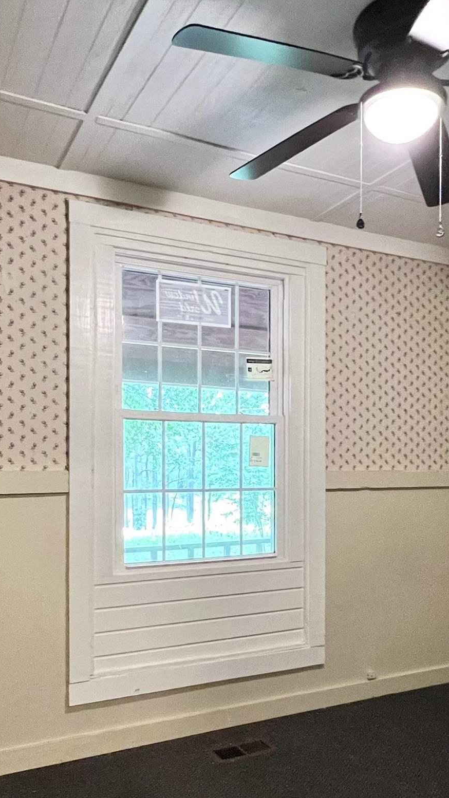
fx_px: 593
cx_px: 215
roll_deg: -0.1
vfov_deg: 67.4
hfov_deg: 41.5
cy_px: 473
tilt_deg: -1.3
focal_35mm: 28
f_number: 1.8
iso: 640
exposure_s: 1/60
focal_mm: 1.57
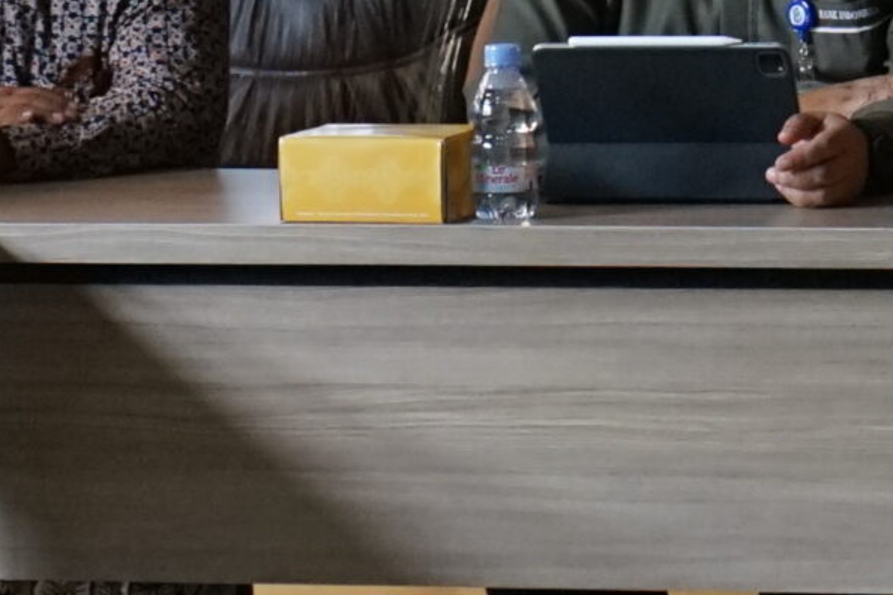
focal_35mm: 310
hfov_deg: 6.6
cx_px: 1169
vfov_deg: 4.4
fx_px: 7685
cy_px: -355
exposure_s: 1/160
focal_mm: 48
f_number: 4.5
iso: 2000
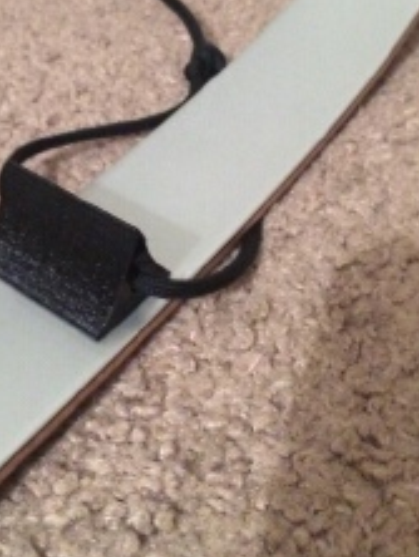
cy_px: 171
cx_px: 171
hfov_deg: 27.0
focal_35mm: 54
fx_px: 870
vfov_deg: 35.0
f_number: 2.2
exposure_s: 1/15
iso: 640
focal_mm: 4.12
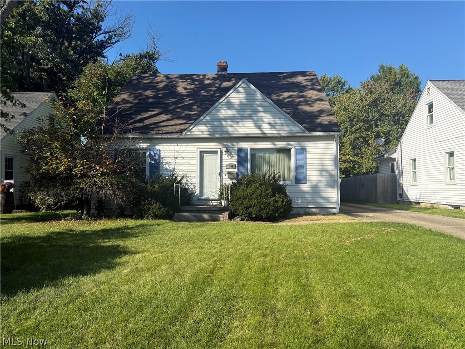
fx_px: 322
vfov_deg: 56.8
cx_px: 232
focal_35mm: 24
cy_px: 174
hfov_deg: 71.6
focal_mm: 6.76
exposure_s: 1/4167
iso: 80
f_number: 1.78
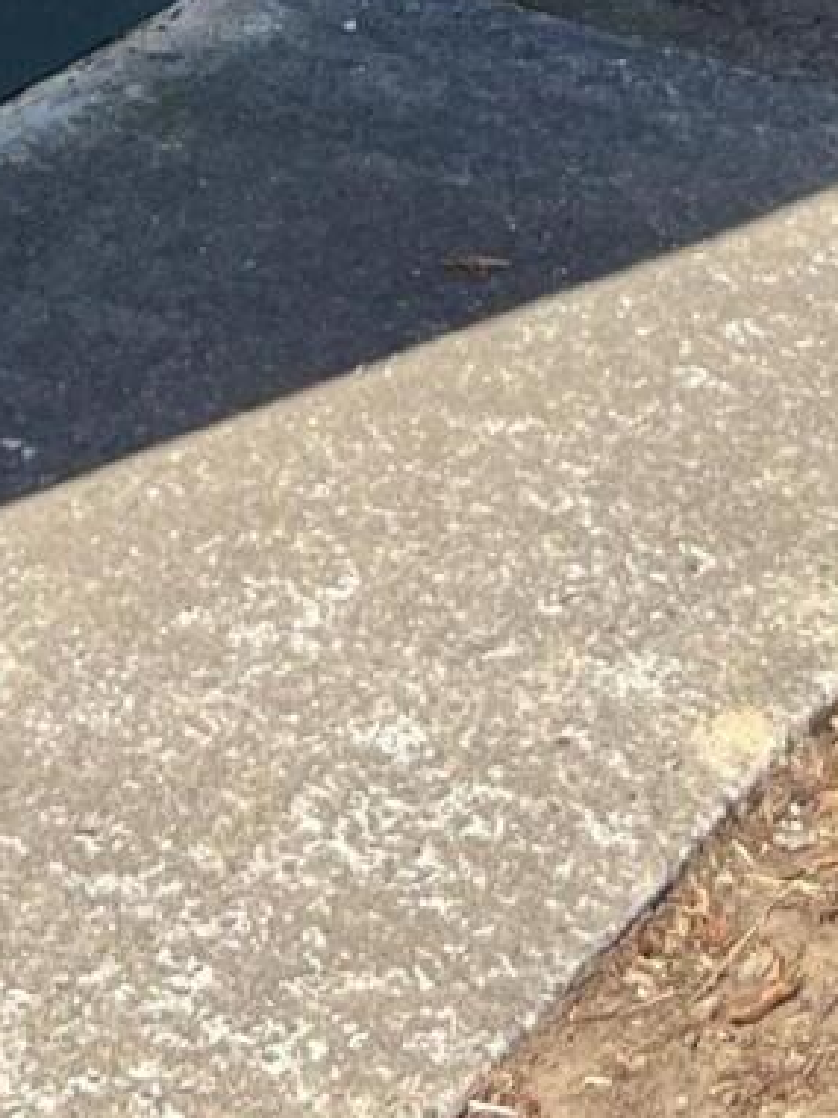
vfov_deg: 11.9
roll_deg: -4.4
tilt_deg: -4.2
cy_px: -1471
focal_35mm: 137
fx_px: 4422
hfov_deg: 10.8
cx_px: 626
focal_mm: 5.7
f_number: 1.5
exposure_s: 1/1183
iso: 50
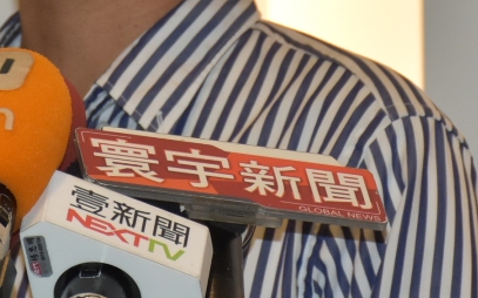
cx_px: 169
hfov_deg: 4.4
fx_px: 6259
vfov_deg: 2.7
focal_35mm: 481
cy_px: -110
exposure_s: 1/125
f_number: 5.3
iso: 800
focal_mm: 95
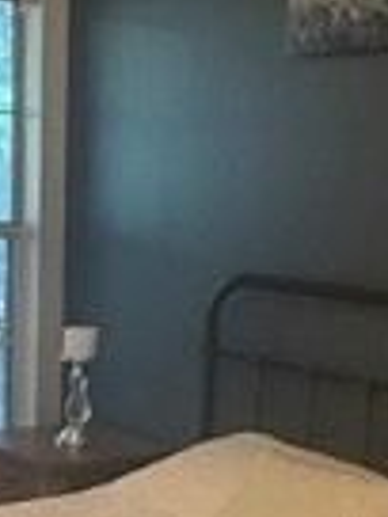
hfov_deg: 18.4
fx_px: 1181
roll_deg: -2.7
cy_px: 422
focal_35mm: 79
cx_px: 61
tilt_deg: -11.7
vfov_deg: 24.3
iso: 400
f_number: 2.2
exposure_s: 1/60
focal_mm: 2.22
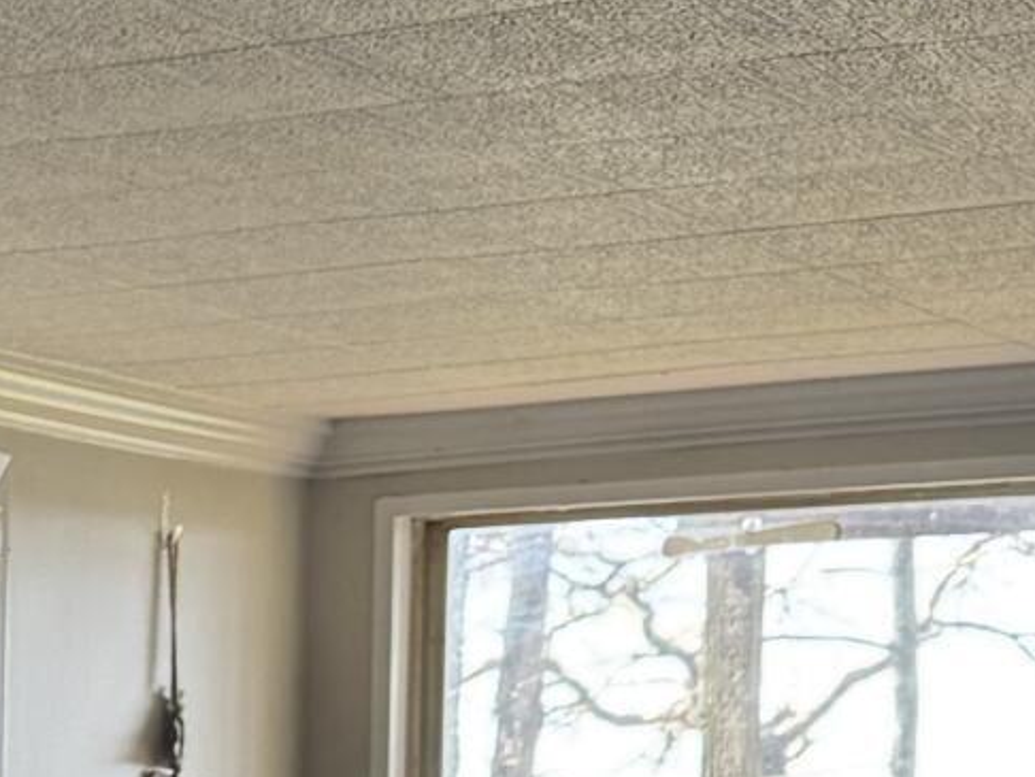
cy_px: 1392
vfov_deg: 9.5
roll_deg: +0.5
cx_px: -643
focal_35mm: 148
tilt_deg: -6.7
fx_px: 4427
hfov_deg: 12.5
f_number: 1.78
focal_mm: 6.76
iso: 125
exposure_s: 1/120
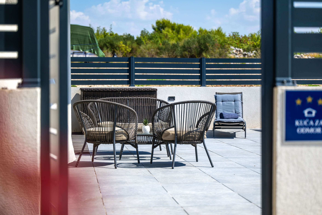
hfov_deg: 28.8
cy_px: 108
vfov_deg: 19.5
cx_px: 161
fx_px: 626
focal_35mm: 70
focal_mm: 70
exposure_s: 1/3200
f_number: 2.8
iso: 100
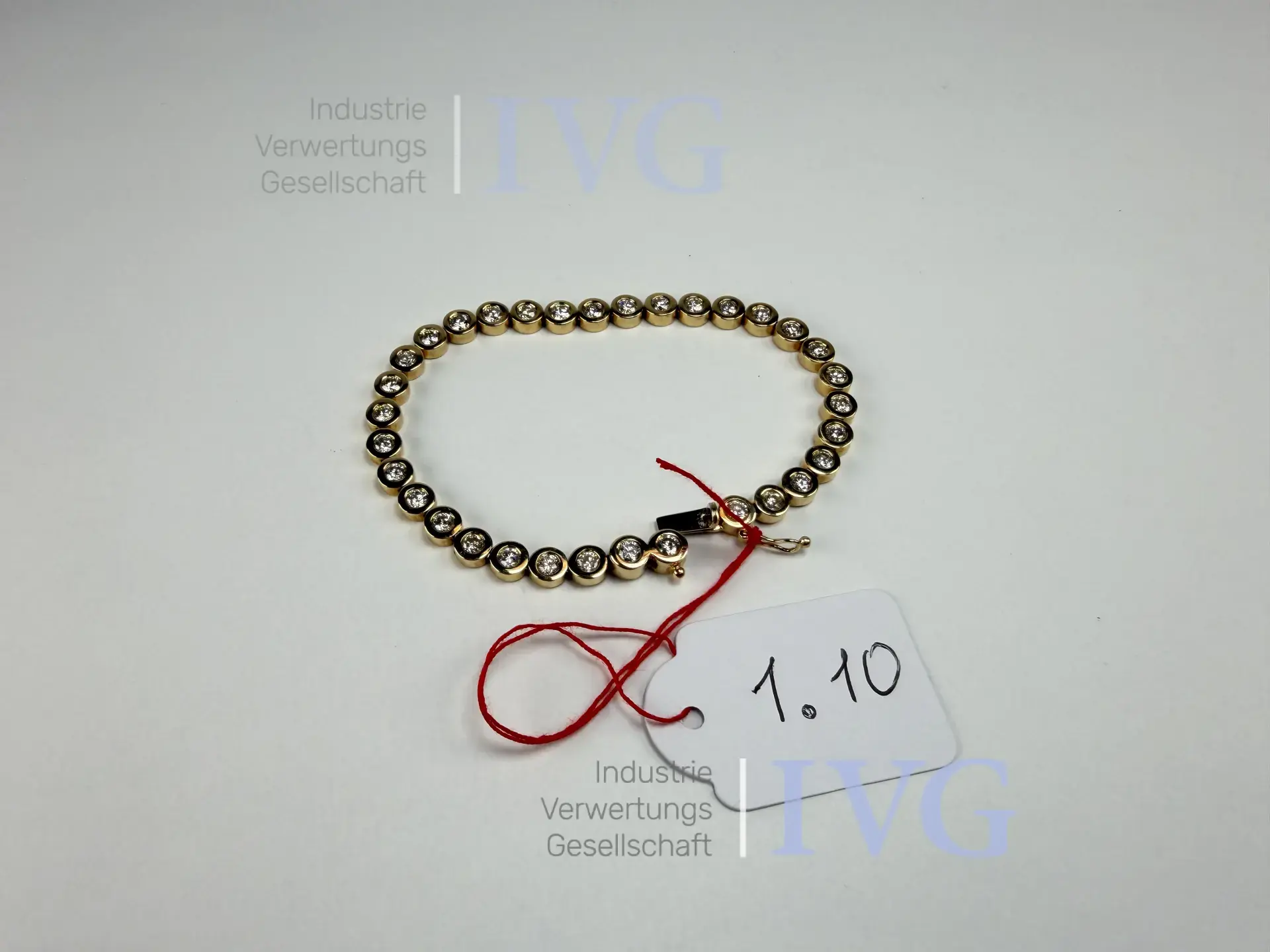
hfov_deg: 71.6
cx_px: 635
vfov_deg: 56.8
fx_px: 881
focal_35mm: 24
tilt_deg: -57.4
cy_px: 476
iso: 40
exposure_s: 1/455
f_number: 2.2
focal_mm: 2.22
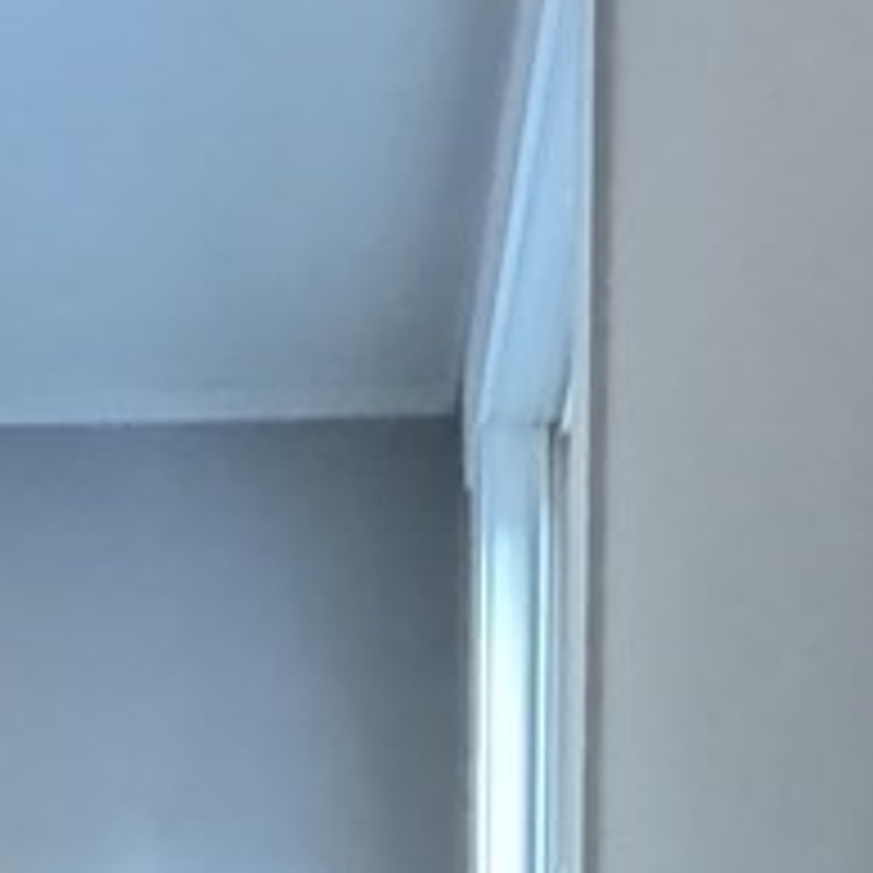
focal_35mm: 98
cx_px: 130
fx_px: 2796
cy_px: 3231
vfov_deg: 9.0
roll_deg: +0.8
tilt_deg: -12.1
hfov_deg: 17.5
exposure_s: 1/60
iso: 800
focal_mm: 2.22
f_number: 2.2
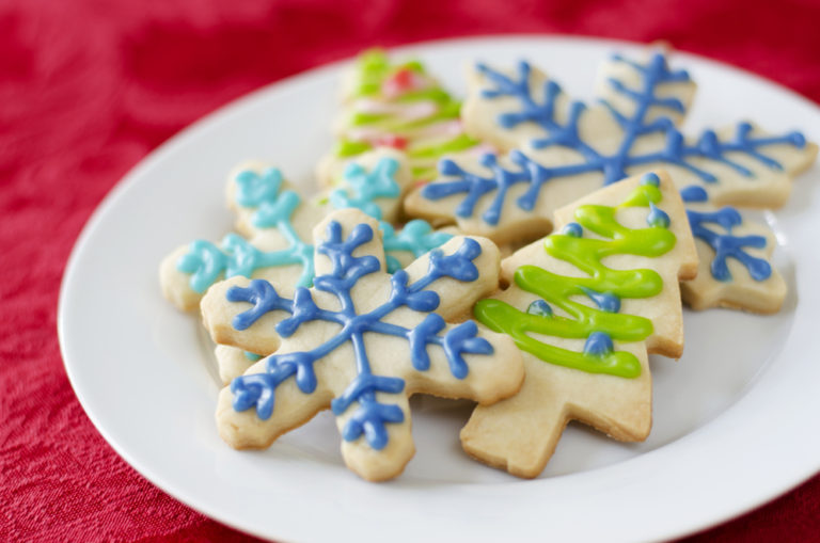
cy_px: 272
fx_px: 1705
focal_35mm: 75
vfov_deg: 18.1
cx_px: 410
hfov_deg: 27.0
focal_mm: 50
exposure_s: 1/60
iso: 100
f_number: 2.8
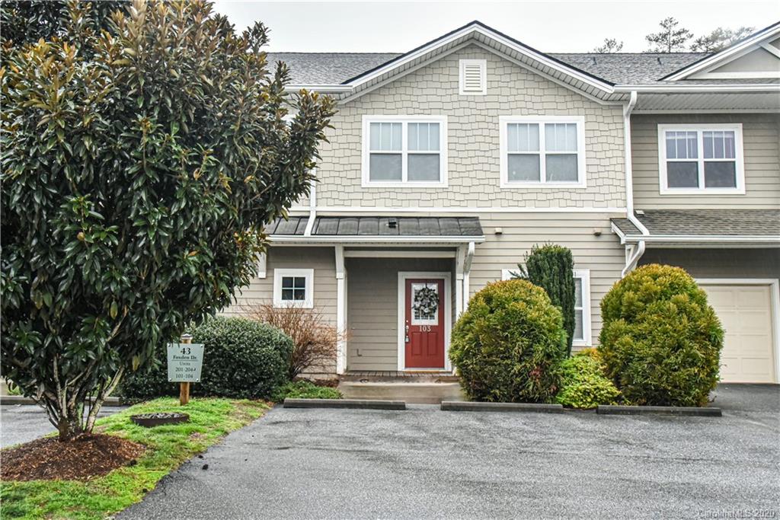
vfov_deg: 41.1
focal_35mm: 32
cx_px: 390
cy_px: 260
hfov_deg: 58.7
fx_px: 693
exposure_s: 1/125
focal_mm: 32
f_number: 11
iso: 4000
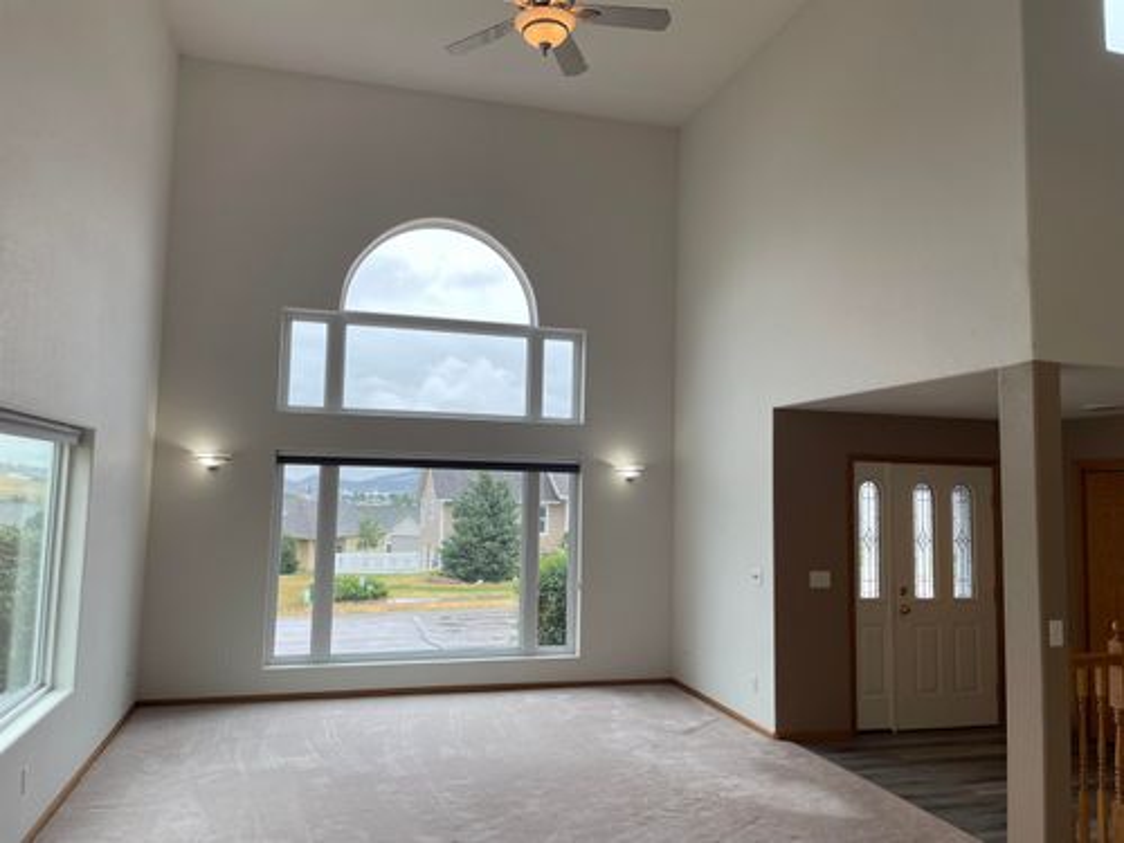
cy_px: 422
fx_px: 844
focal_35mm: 26
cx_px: 562
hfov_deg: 67.3
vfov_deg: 53.1
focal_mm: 4.2
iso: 32
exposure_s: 1/258
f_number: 1.6
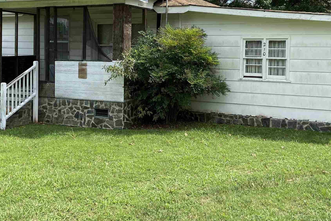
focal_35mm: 49
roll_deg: -1.1
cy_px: 68
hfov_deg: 40.2
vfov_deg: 27.3
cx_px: 141
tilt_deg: -1.6
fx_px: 450
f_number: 1.8
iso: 32
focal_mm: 4.25
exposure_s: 1/1218
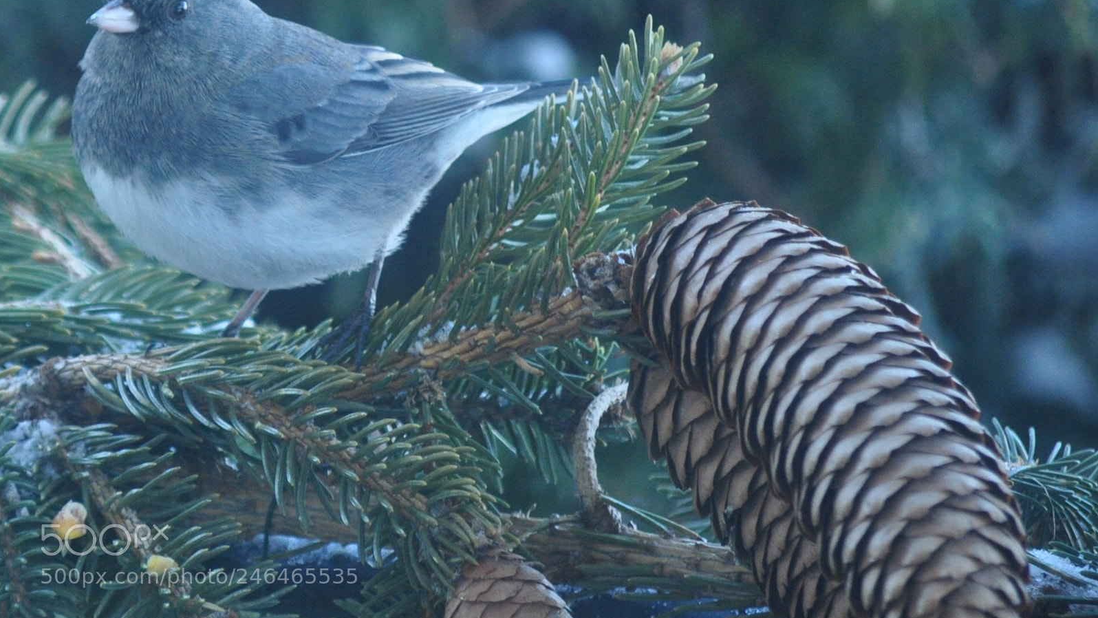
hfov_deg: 6.9
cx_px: 548
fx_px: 9172
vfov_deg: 3.9
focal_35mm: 315
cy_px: 263
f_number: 5.6
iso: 900
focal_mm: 200
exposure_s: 1/125
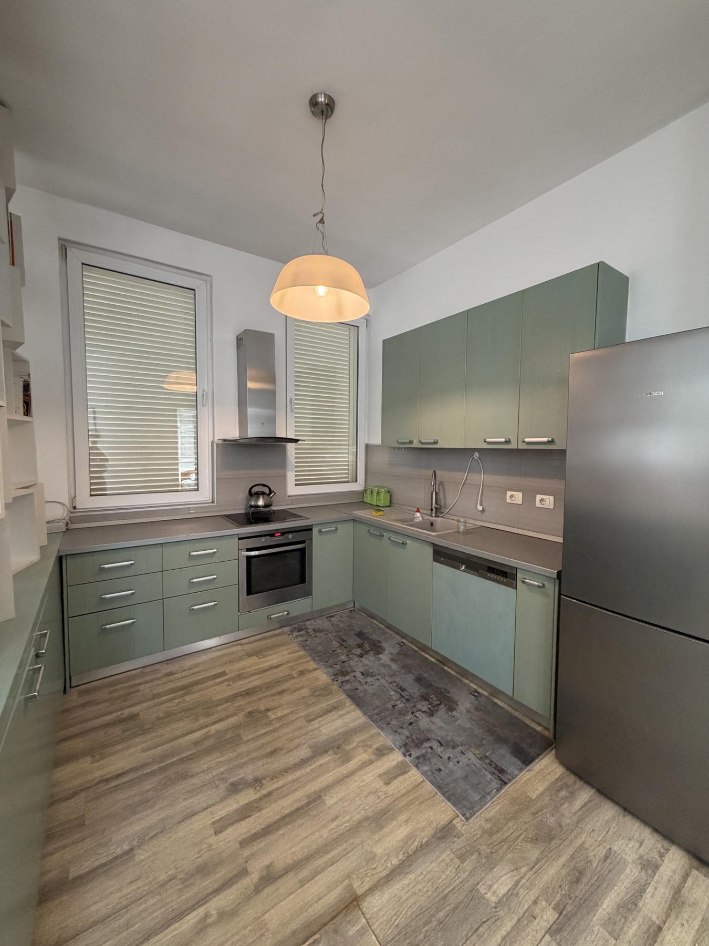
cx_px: 354
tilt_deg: -3.5
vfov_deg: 102.1
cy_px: 473
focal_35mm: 14
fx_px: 382
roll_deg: -1.2
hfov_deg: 85.7
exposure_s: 1/100
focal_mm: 2.22
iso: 320
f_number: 2.2
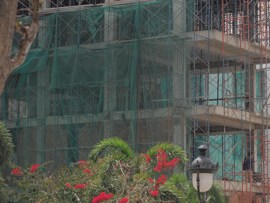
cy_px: 69
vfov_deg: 10.7
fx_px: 1084
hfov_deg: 14.1
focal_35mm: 139
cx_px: 224
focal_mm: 70
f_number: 4
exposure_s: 1/2000
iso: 200
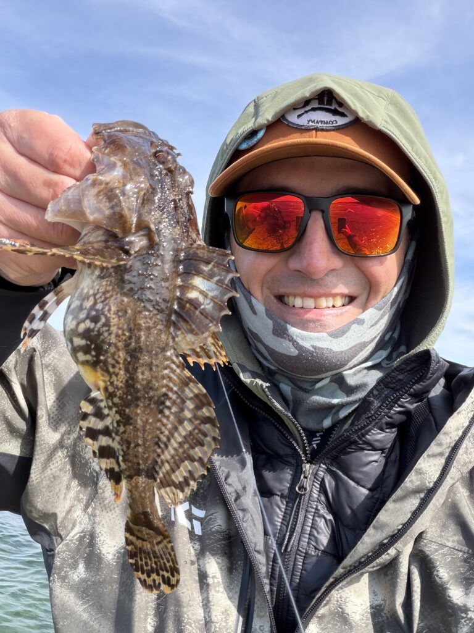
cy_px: 316
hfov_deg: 46.8
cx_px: 237
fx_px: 548
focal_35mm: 30
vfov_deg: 60.0
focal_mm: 2.71
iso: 32
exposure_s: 1/326
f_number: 1.9
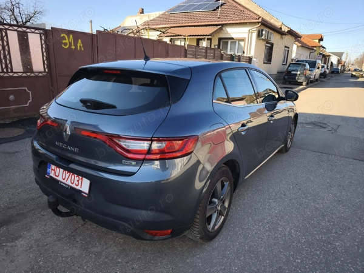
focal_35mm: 23
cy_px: 136
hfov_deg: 73.9
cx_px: 182
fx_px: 242
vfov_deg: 58.9
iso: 50
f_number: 1.6
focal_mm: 6.57
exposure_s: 1/484
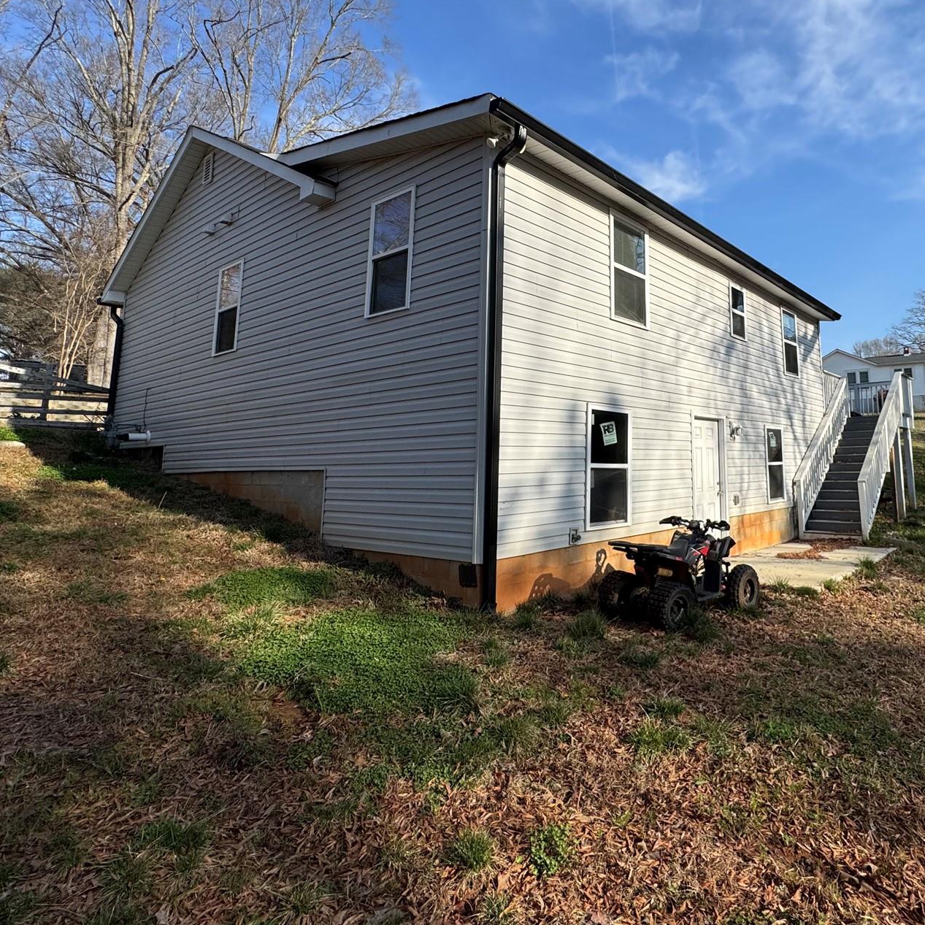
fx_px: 605
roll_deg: +1.1
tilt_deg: +8.4
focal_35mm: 20
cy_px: 377
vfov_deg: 74.1
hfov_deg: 71.4
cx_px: 653
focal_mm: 2.22
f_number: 2.2
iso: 50
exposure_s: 1/2273
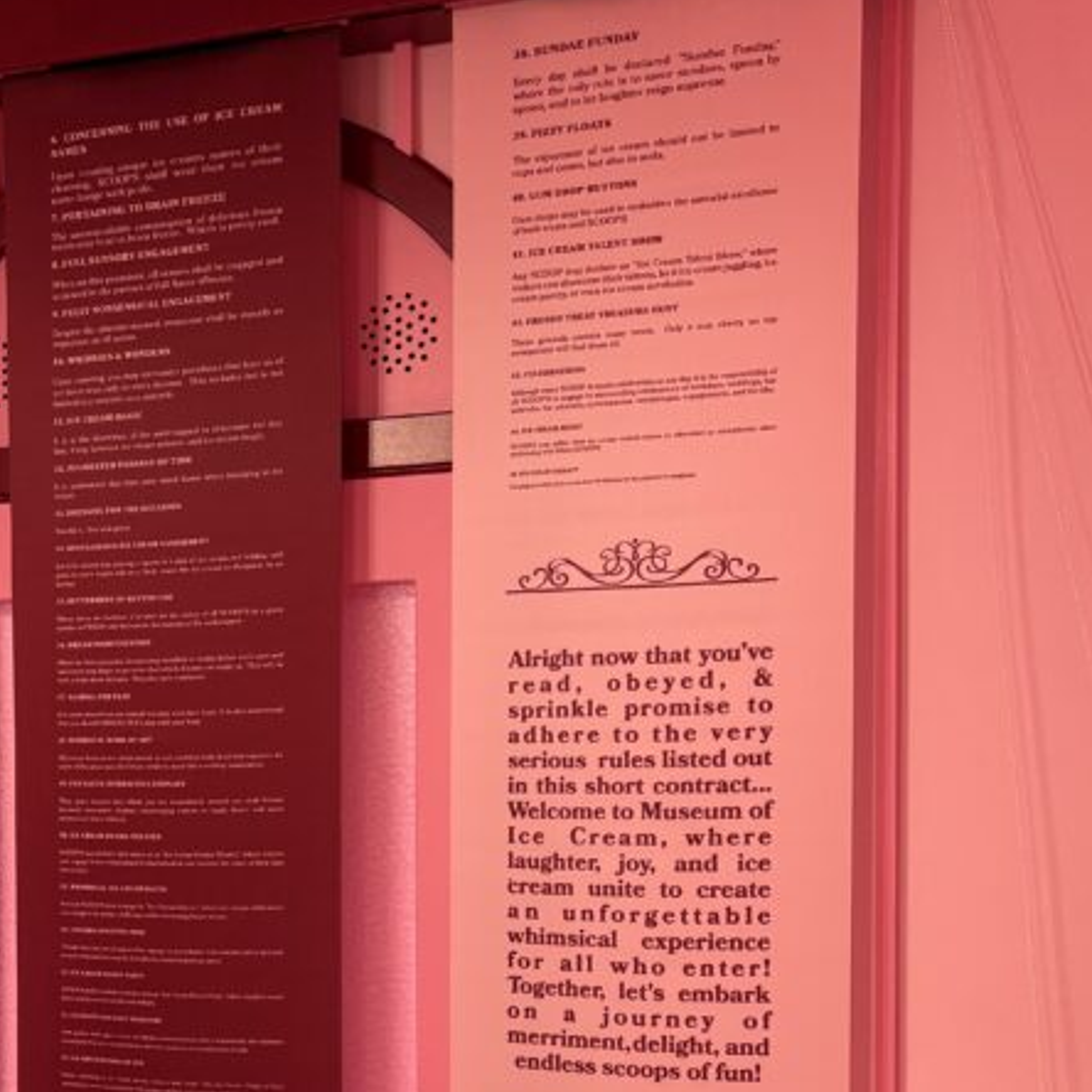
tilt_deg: +0.2
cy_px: 846
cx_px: 209
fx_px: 1892
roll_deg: +1.7
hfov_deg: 31.3
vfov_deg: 31.5
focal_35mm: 53
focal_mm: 5.96
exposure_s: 1/182
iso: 40
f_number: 1.6
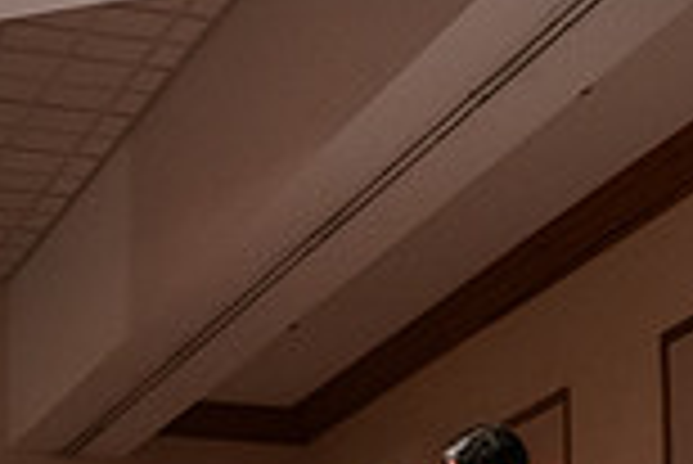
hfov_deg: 14.2
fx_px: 2755
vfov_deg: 9.3
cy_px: 755
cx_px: 612
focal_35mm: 143
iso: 3200
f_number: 2.8
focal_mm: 38
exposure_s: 1/160
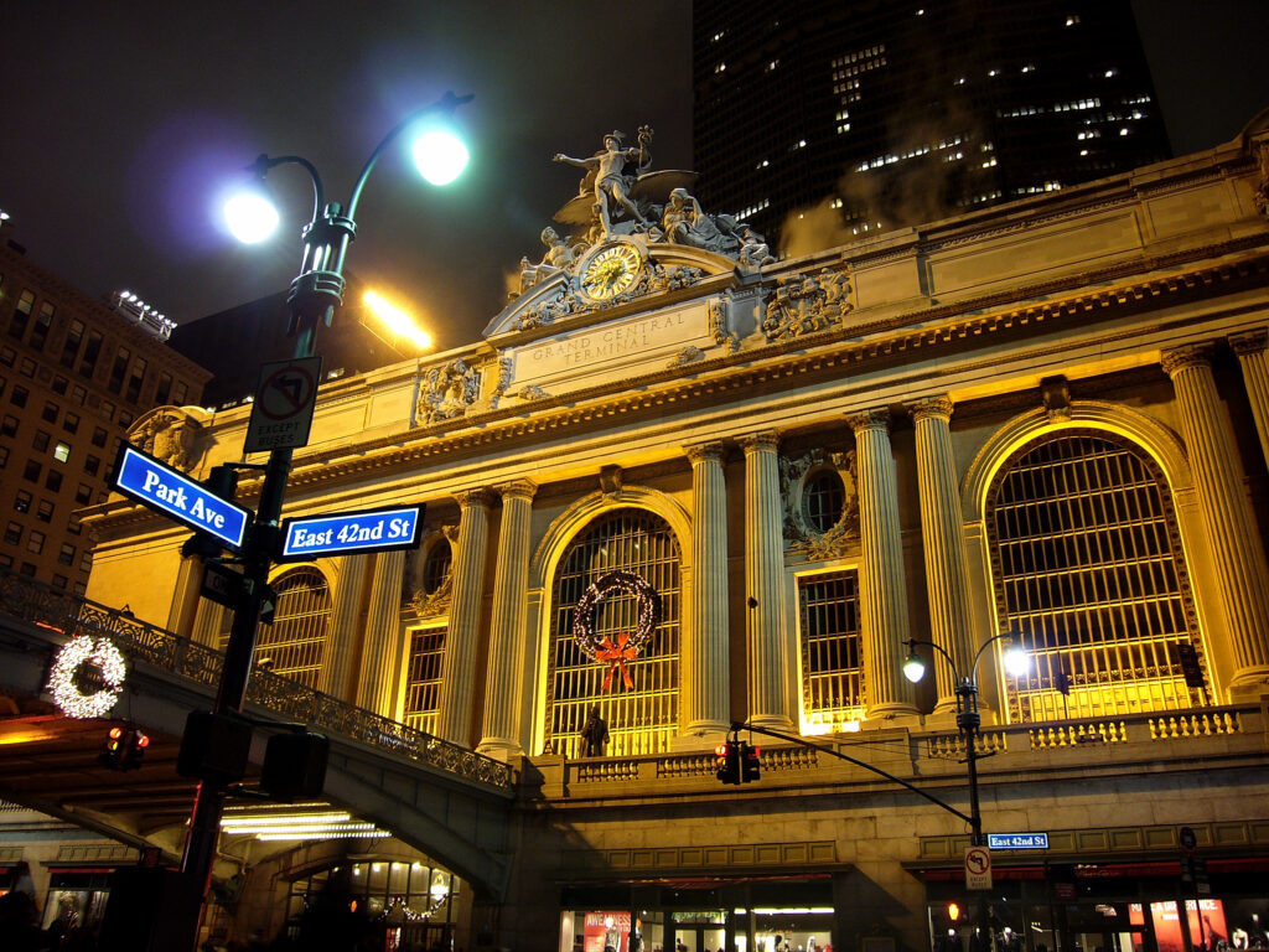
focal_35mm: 28
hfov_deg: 63.4
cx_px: 634
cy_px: 476
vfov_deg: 49.7
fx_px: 1026
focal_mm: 4.6
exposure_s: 1/2
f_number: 2.8
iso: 80
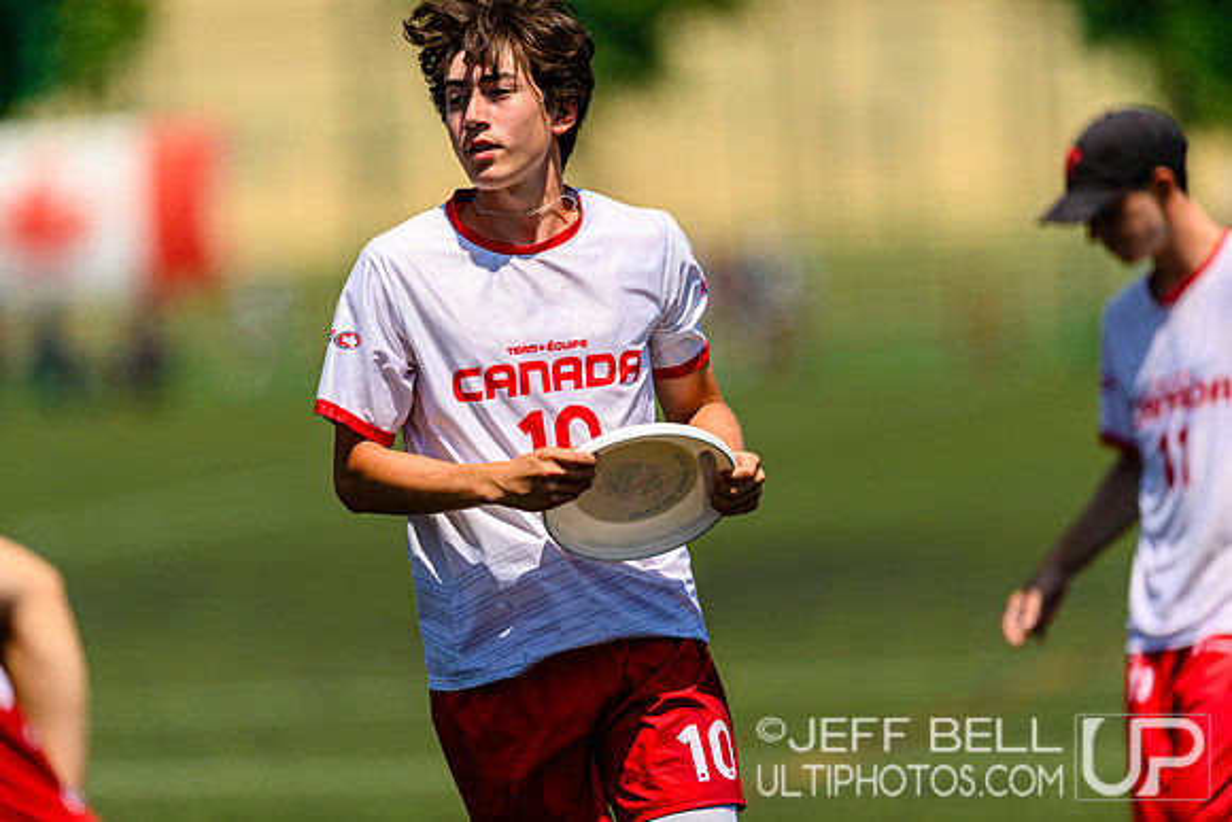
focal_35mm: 400
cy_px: 411
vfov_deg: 3.4
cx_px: 616
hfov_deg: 5.2
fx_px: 13691
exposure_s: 1/2500
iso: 100
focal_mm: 400
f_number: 3.2
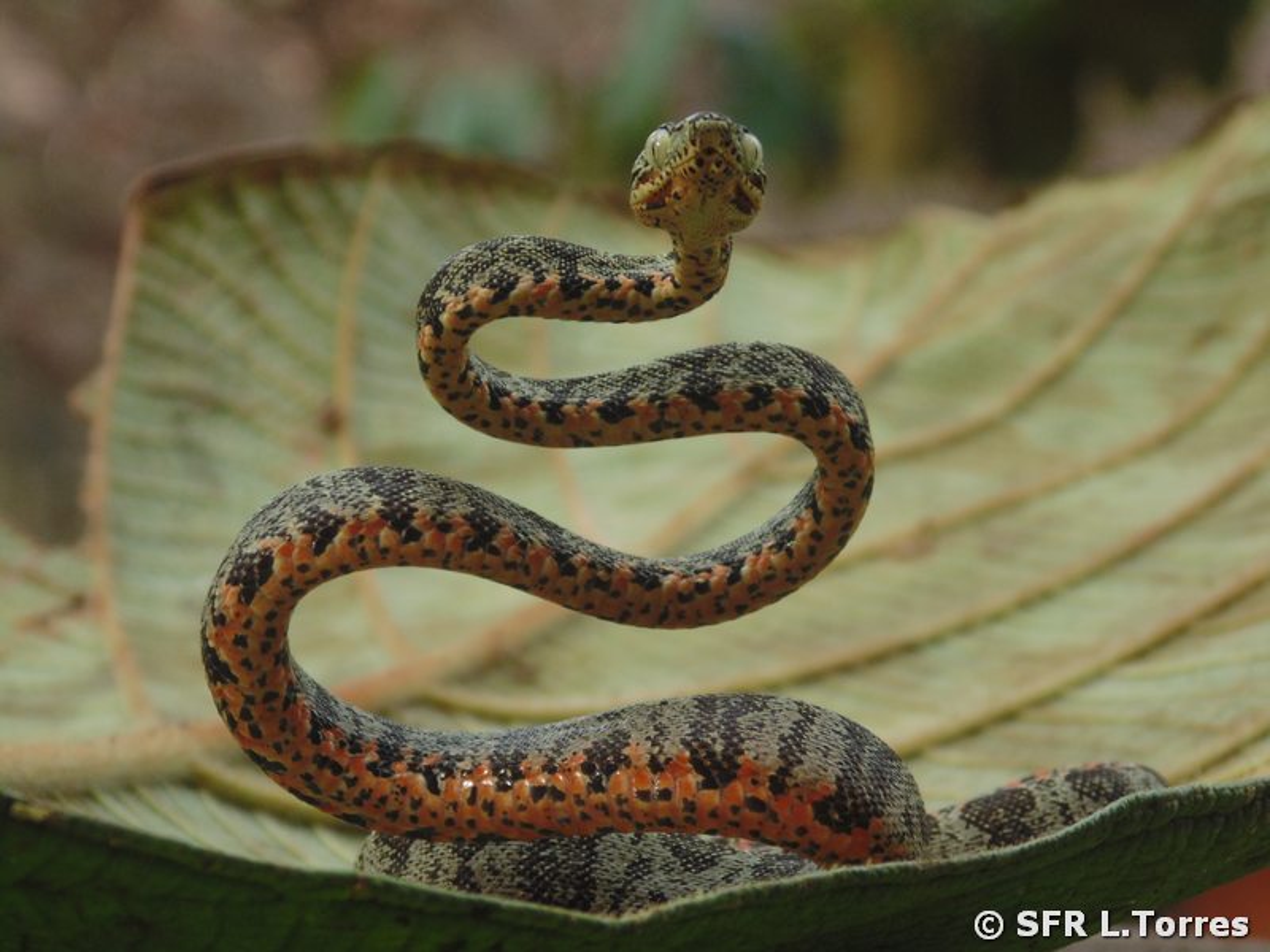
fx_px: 6971
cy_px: 476
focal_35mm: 190
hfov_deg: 10.4
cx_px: 635
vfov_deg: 7.8
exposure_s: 1/50
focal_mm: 34.2
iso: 80
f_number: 5.4
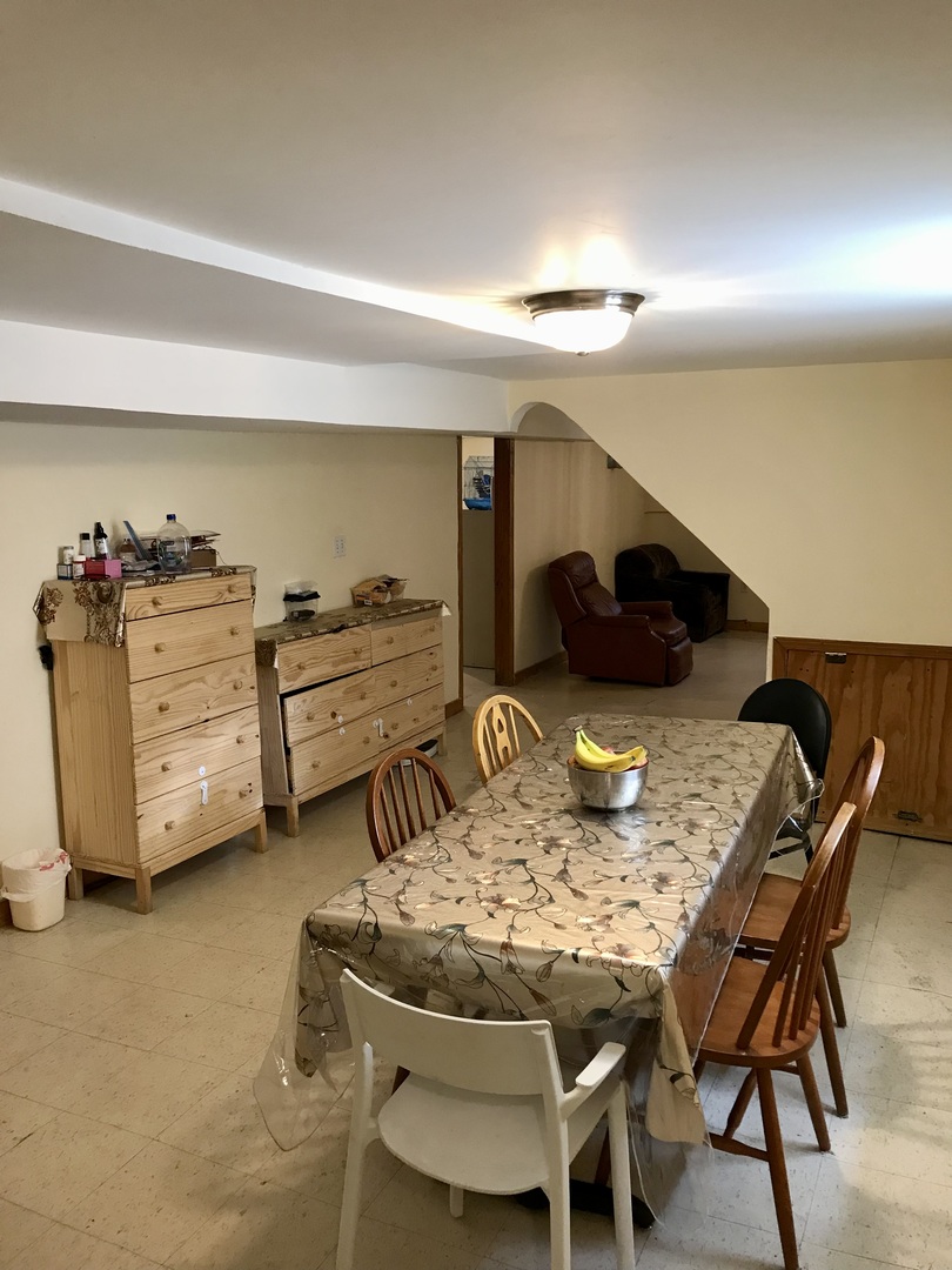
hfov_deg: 49.7
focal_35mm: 28
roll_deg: +0.3
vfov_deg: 63.4
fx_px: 1027
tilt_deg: -8.6
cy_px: 635
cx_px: 476
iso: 40
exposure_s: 1/20
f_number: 1.8
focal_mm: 3.99
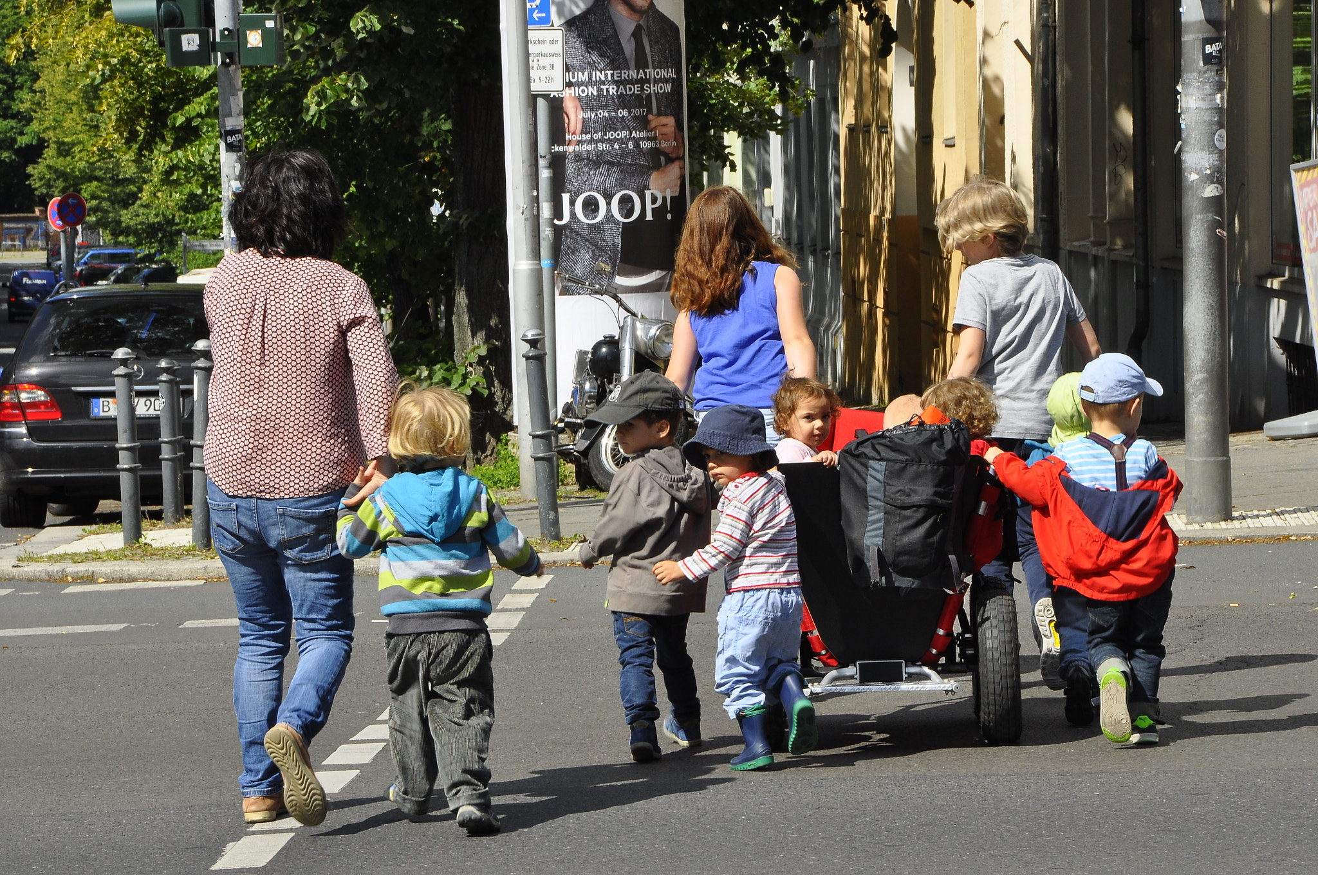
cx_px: 659
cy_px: 438
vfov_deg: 8.1
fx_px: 6143
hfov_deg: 12.2
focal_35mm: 168
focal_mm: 112
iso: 320
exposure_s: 1/125
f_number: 20
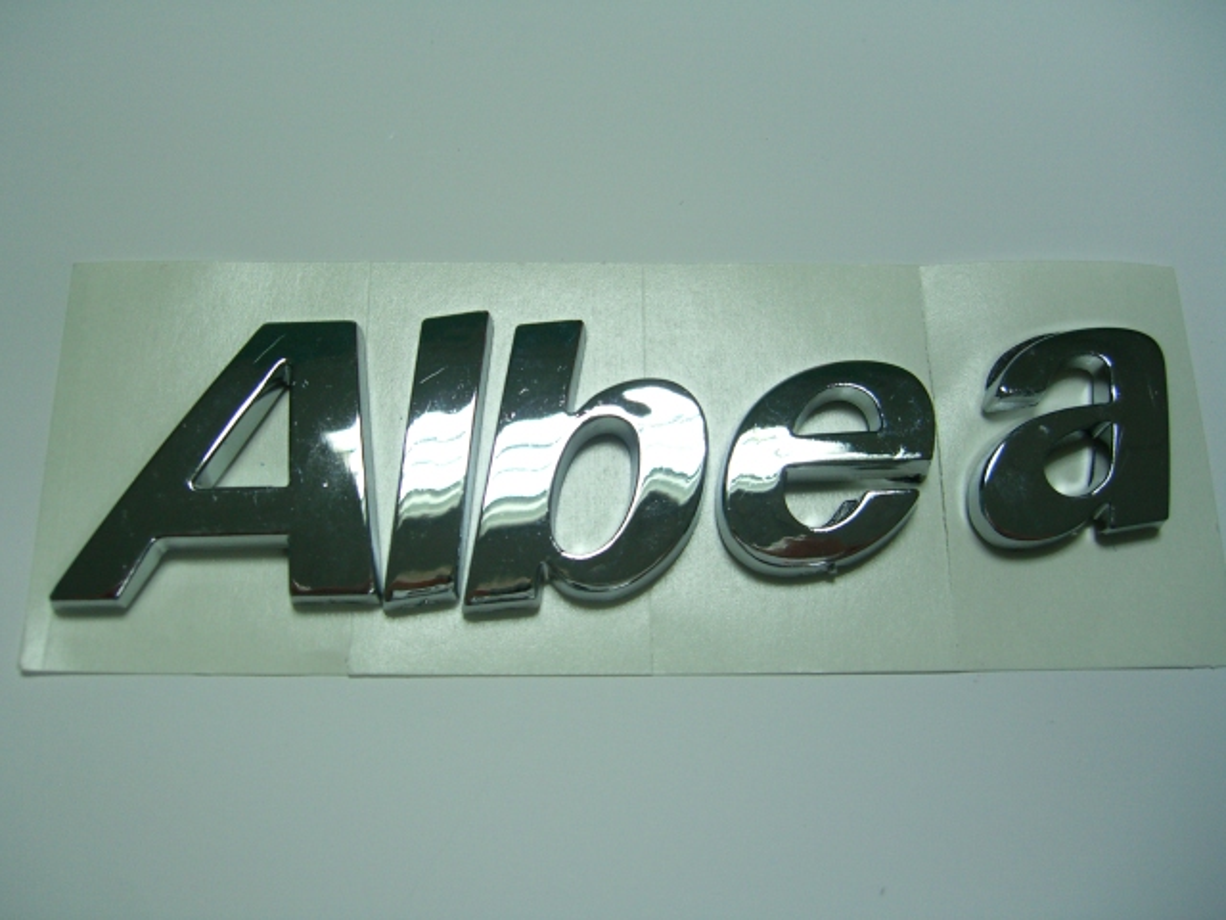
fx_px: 1346
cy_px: 460
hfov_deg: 49.0
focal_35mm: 38
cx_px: 613
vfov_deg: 37.7
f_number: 2.8
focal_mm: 7.9
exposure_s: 1/50
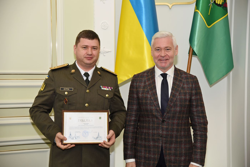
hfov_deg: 28.8
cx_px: 125
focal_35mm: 70
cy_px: 84
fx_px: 486
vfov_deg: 19.5
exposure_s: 1/200
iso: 800
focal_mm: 70
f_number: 4
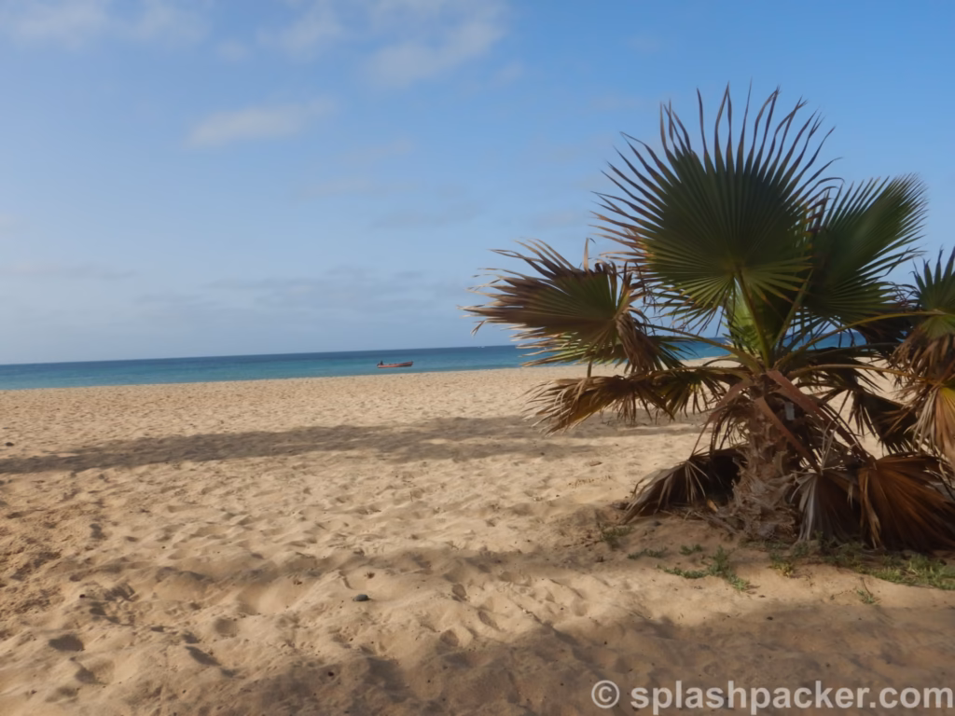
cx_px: 478
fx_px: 717
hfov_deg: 67.3
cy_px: 358
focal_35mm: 26
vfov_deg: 53.1
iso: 125
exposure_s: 1/1000
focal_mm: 4.7
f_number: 4.1
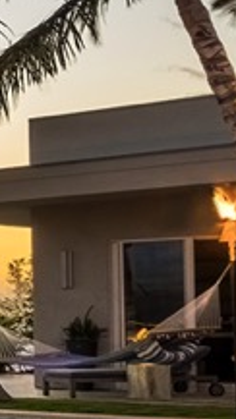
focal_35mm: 99
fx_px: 1102
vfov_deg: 21.4
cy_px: 306
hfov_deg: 7.2
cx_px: -807
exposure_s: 1/6
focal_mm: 16
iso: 320
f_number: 8
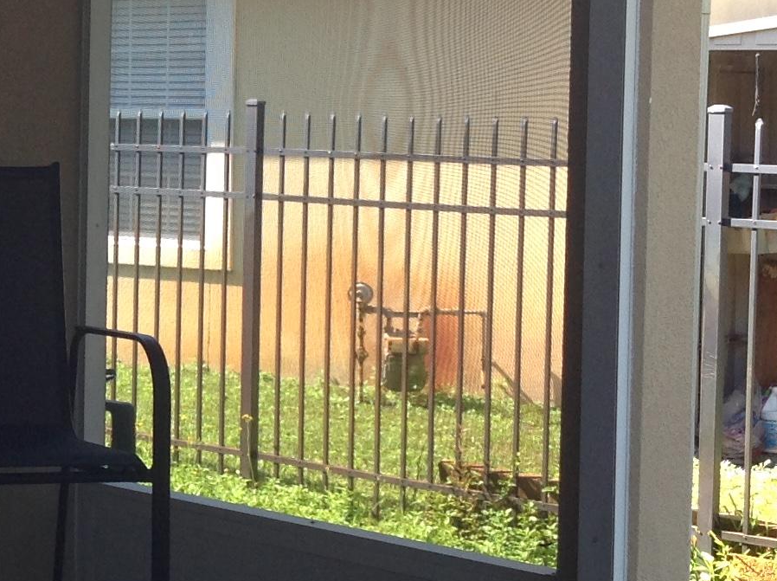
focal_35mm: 101
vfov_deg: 14.6
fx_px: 2264
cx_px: -89
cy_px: 185
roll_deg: -0.6
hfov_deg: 18.7
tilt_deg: -3.0
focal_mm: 4.28
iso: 50
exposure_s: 1/170
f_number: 2.4
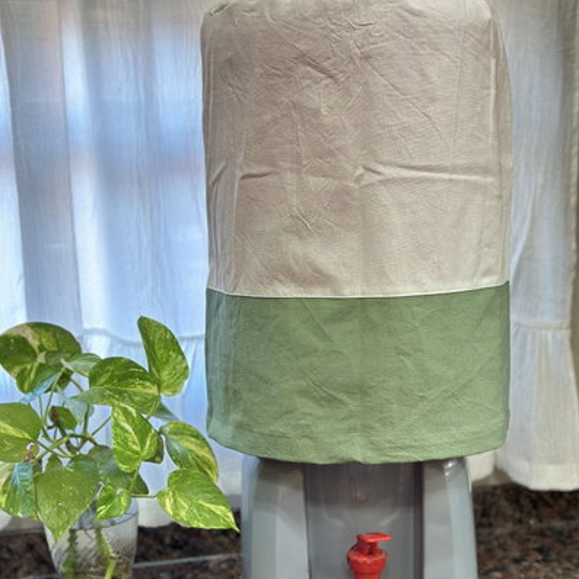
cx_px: 289
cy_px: 335
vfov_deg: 30.0
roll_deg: +1.2
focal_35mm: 57
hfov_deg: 30.0
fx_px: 1079
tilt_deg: -10.9
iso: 160
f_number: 1.78
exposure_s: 1/50
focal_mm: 6.86
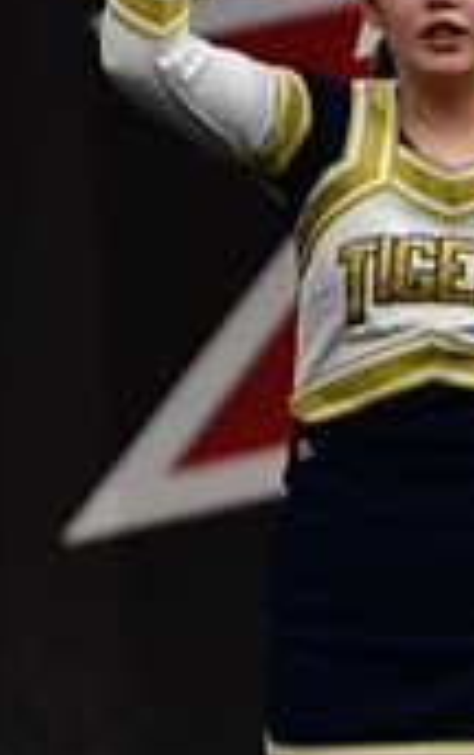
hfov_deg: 1.3
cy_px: 432
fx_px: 21197
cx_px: 1251
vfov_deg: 2.0
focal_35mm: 1029
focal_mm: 200
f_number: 2.8
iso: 4000
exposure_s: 1/800
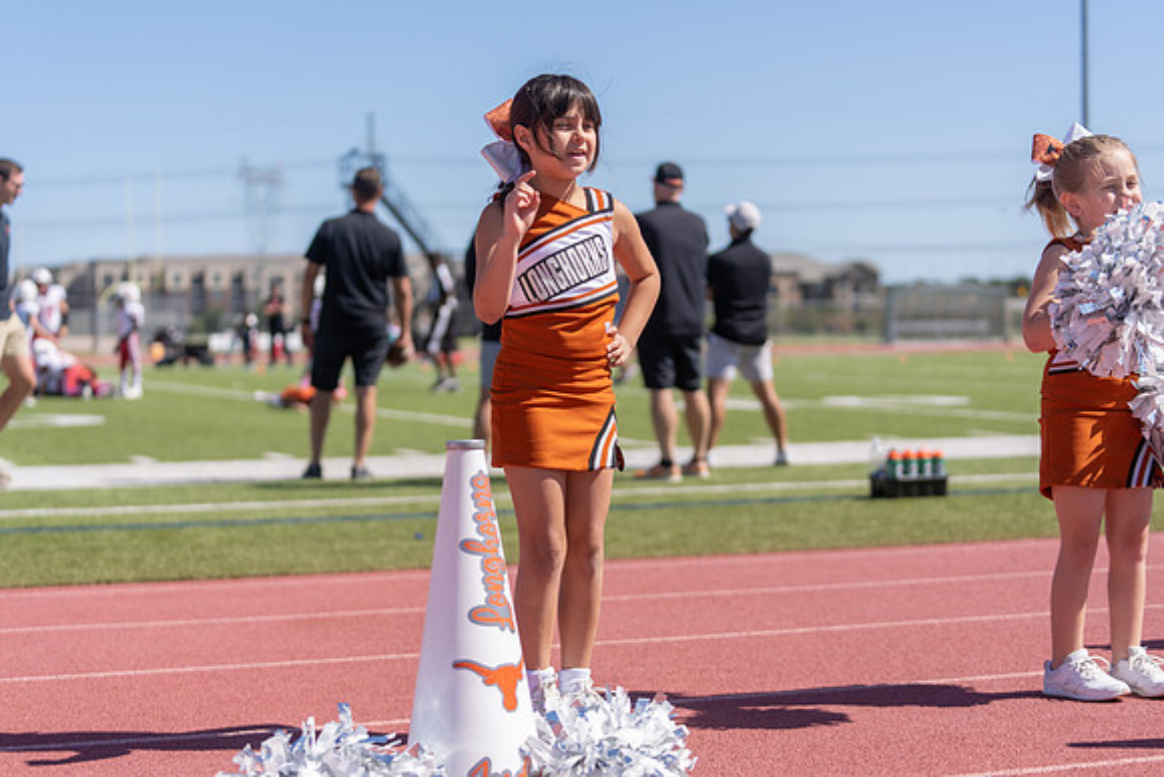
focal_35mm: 70
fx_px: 2264
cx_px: 582
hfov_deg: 28.8
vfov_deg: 19.5
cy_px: 388
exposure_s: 1/1600
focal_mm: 70
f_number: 2.8
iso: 100
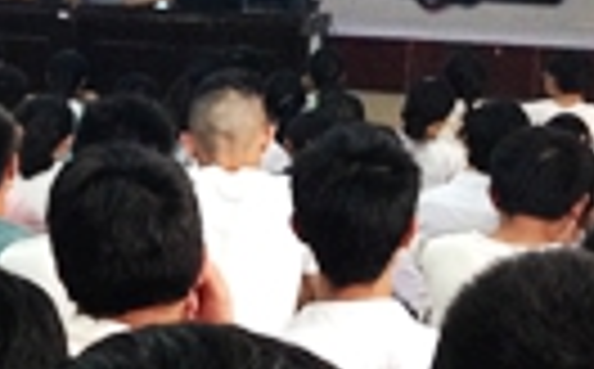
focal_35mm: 133
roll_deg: +0.4
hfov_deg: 14.8
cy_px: 151
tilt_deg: -11.4
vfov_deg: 9.8
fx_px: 2149
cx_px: -266
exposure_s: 1/20
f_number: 2.4
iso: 320
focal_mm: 4.12
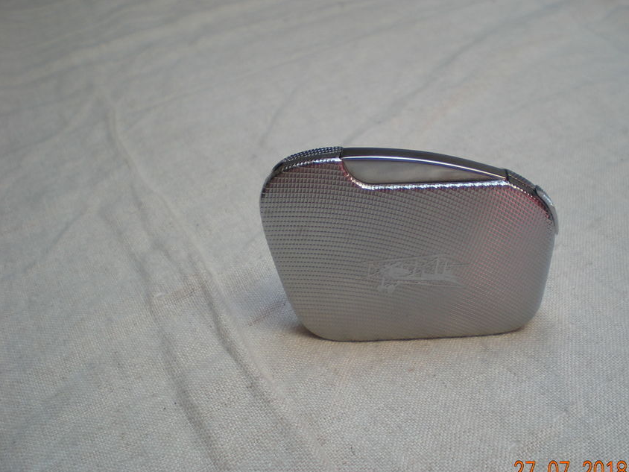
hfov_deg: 41.9
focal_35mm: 45
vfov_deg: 32.2
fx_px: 818
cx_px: 370
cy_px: 249
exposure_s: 1/74.7
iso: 64
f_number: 3.1
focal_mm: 6.3
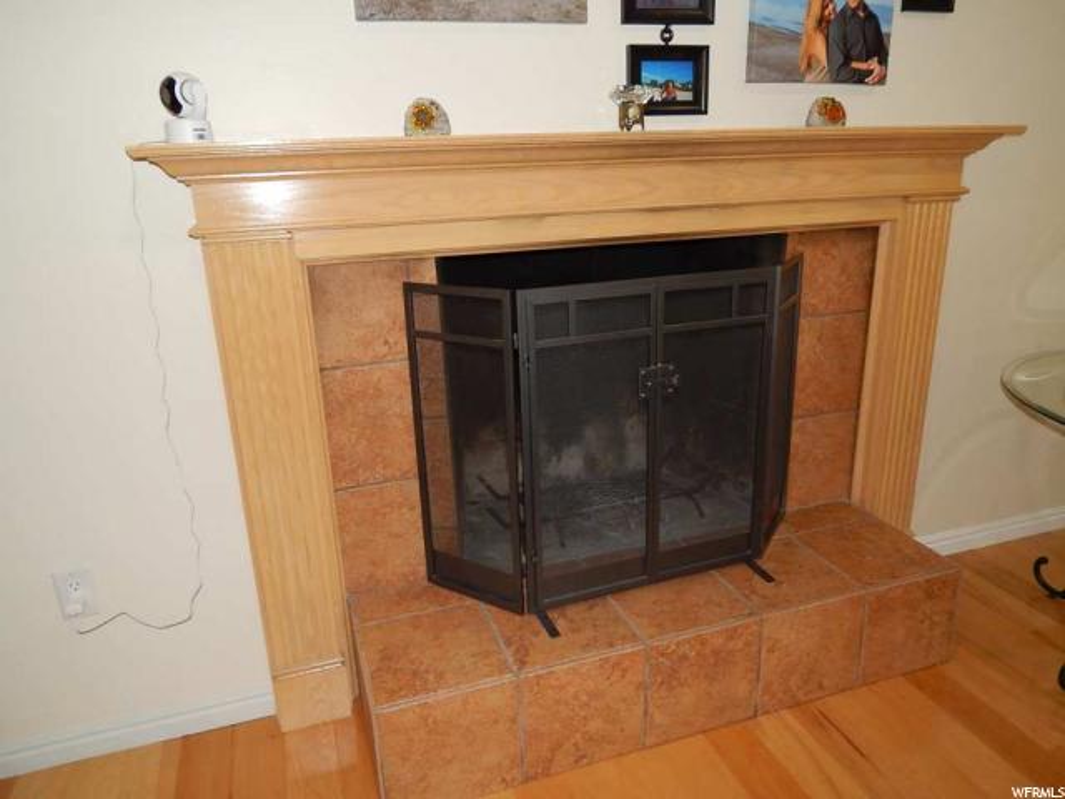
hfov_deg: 69.4
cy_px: 400
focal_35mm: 25
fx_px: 769
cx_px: 532
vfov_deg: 54.9
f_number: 3.1
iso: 200
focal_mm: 4.5
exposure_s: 1/30
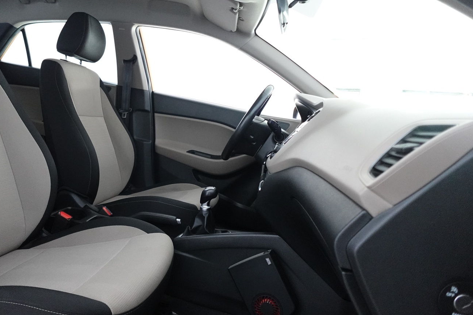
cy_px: 133
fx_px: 328
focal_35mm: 25
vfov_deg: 51.1
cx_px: 182
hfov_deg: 70.5
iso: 2000
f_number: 2
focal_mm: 7.6
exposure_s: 1/80
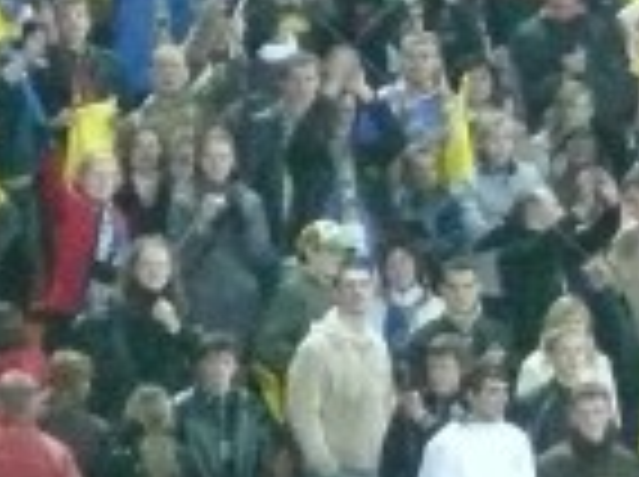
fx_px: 27403
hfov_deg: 1.3
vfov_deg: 1.0
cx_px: 104
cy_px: -254
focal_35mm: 1487
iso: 800
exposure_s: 1/50
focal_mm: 46.3
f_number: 3.6
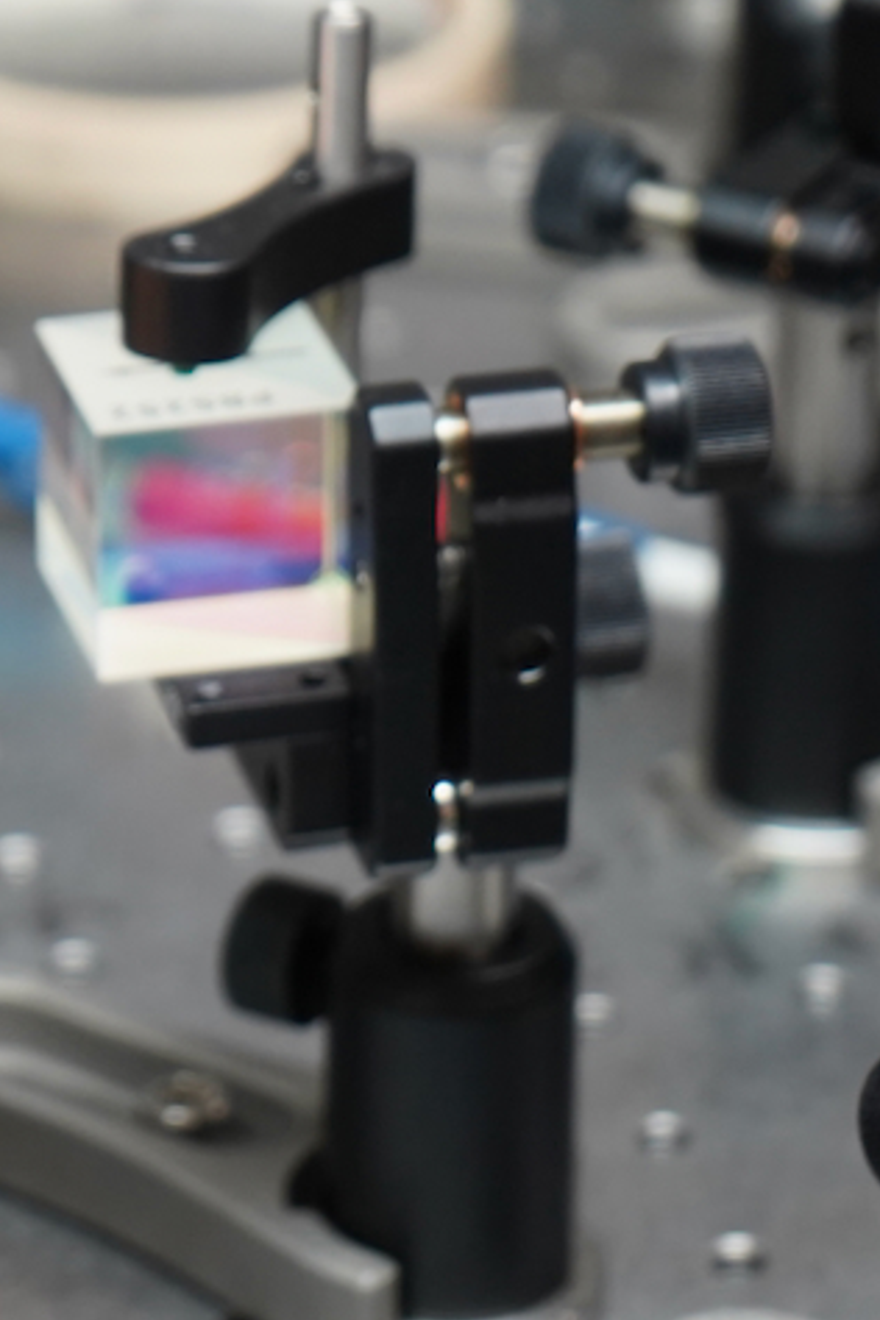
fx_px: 6929
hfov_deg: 7.2
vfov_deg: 10.9
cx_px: -92
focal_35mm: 189
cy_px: 549
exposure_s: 1/160
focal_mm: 70
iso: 1000
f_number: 5.6
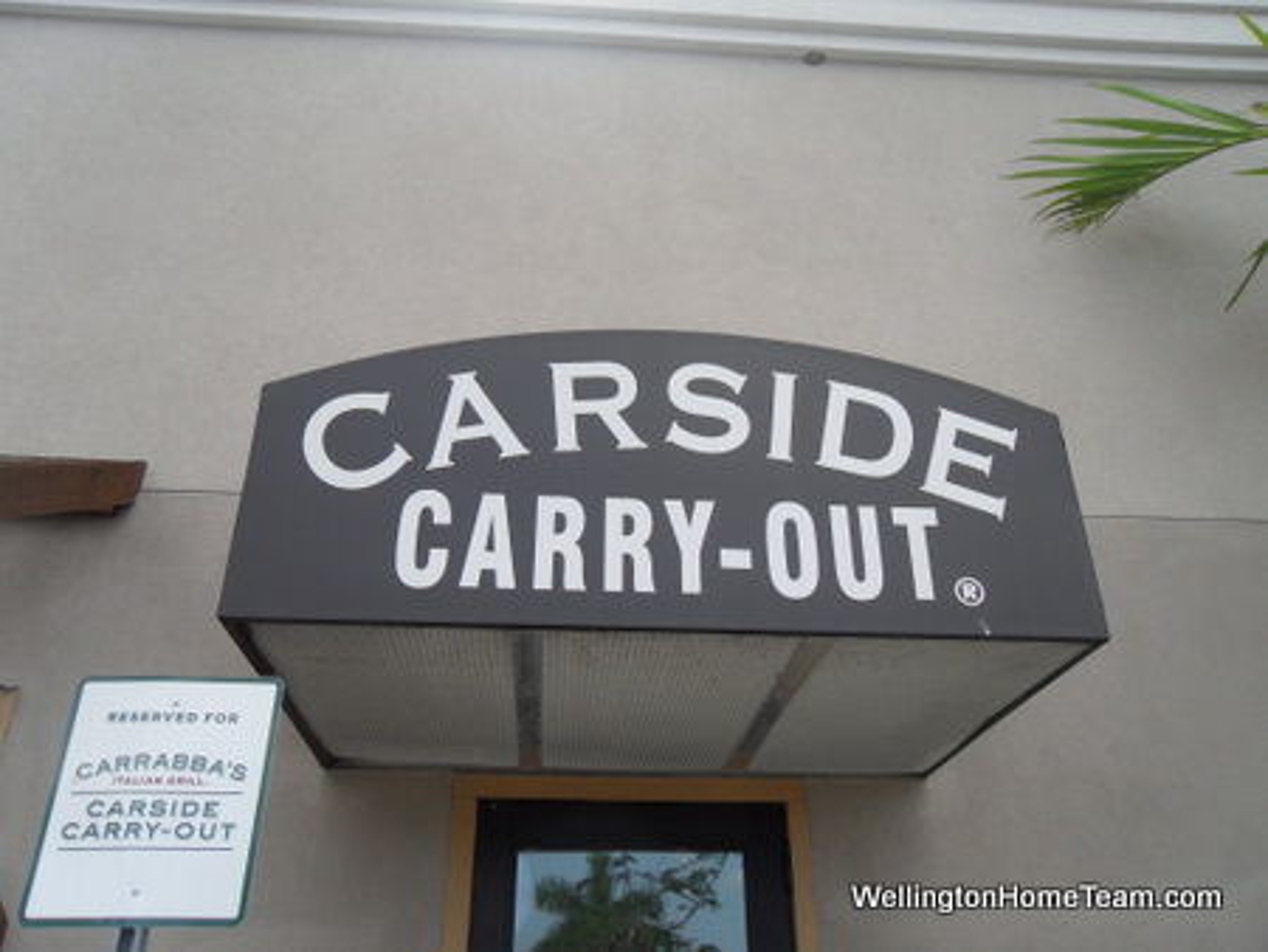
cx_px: 634
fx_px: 1026
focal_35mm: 28
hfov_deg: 63.4
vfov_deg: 49.8
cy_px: 476
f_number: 3.4
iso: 80
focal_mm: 5
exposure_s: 1/350
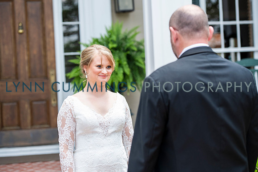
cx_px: 129
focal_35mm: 98
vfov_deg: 14.0
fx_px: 702
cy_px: 86
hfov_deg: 20.8
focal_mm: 98
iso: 500
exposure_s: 1/1000
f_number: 3.5
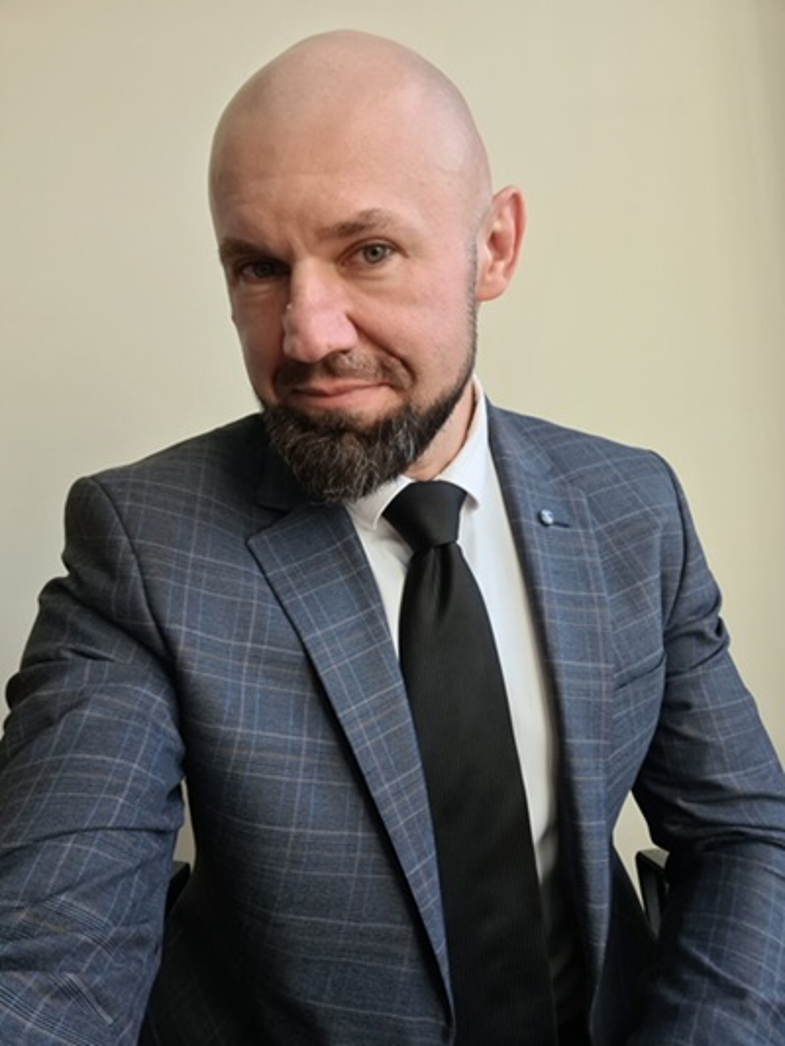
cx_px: 392
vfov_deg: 69.4
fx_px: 756
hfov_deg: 54.9
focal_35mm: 25
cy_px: 523
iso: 80
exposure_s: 1/100
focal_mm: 3.3
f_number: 2.2
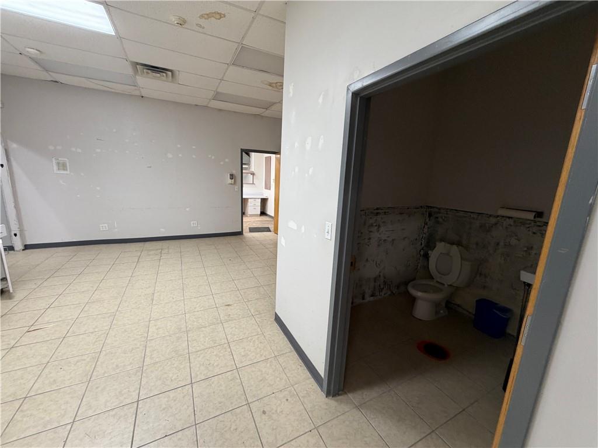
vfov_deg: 85.7
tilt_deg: -11.7
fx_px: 242
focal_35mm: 14
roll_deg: -1.7
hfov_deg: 102.1
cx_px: 299
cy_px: 224
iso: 160
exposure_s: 1/60
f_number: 2.2
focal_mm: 2.22
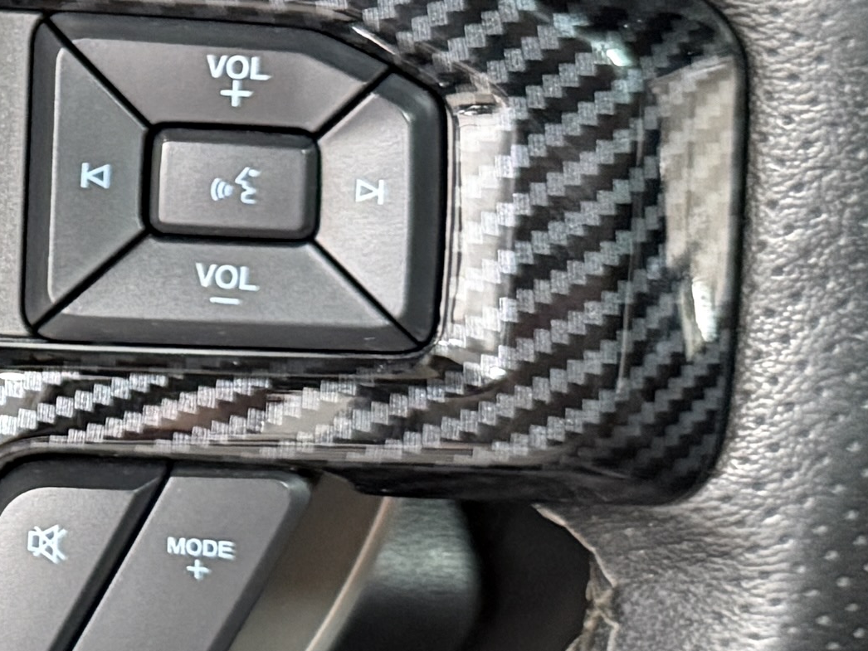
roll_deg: +0.8
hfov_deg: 13.4
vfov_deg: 11.3
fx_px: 3286
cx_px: -734
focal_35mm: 131
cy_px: 91
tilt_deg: -26.8
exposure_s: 1/42
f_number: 1.78
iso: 800
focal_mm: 6.76
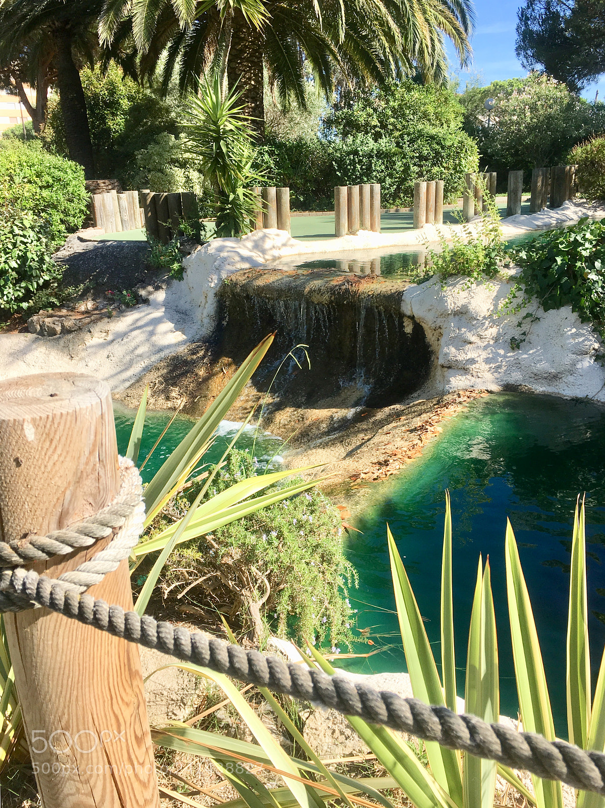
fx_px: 676
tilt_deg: -16.7
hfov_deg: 48.2
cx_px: 302
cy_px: 404
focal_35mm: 29
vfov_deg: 61.7
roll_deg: +1.9
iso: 25
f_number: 2.2
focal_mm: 4.15
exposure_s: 1/1040
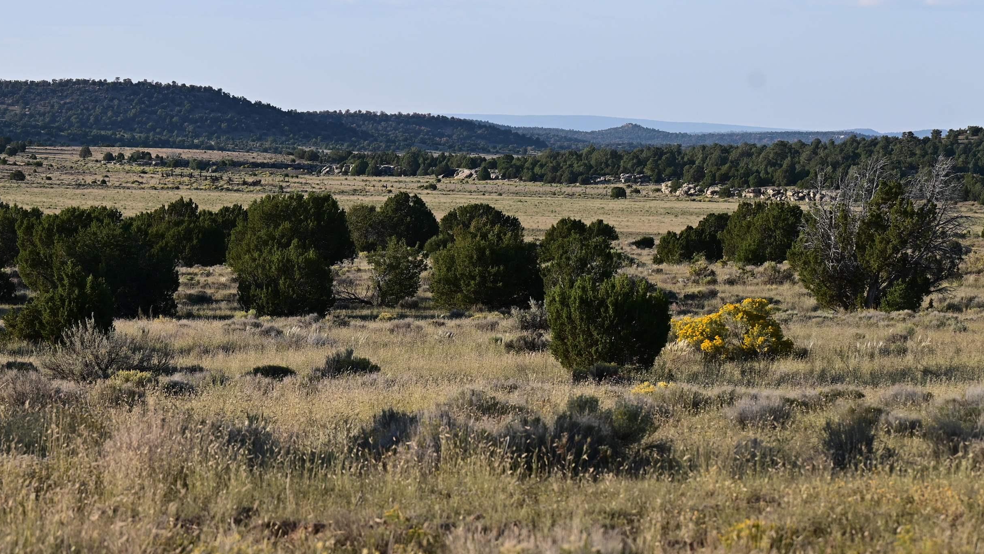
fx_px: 4087
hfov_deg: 13.7
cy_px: 212
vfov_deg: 7.7
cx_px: 379
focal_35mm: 157
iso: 180
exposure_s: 1/250
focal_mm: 79
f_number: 8
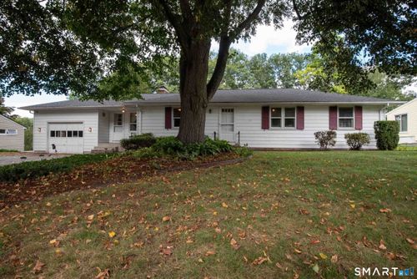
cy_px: 140
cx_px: 208
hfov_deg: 90.0
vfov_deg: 67.5
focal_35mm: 18
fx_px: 209
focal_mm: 18
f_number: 13
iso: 640
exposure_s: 1/100
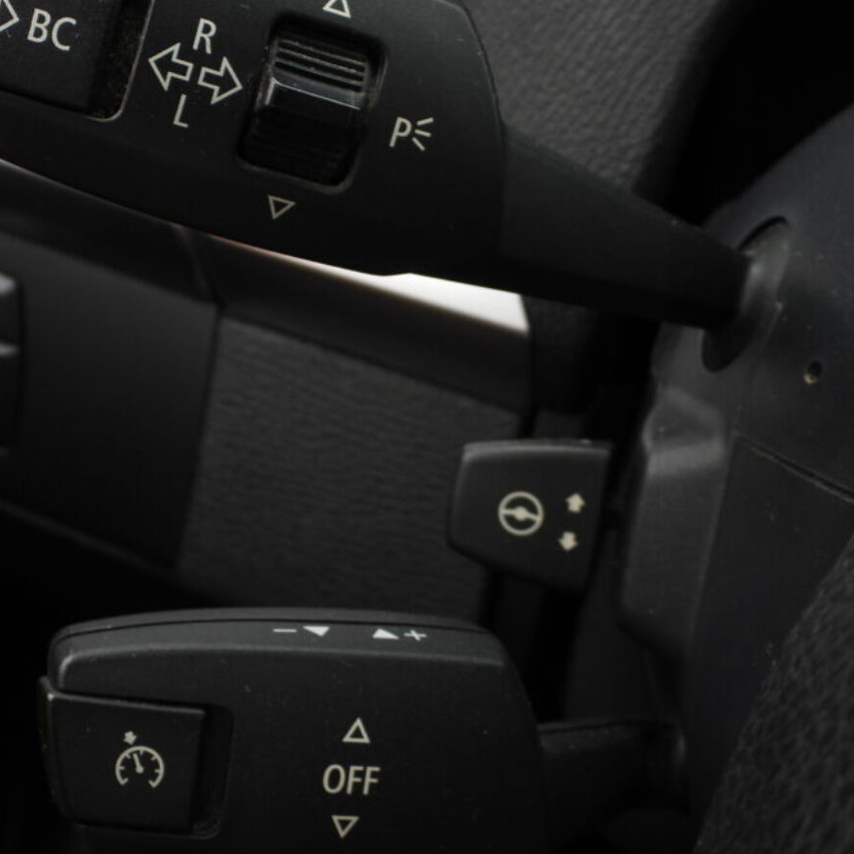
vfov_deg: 26.1
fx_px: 1842
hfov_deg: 26.1
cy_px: 411
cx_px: 385
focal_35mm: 66
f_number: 3.2
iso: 100
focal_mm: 7.4
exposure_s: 1/80
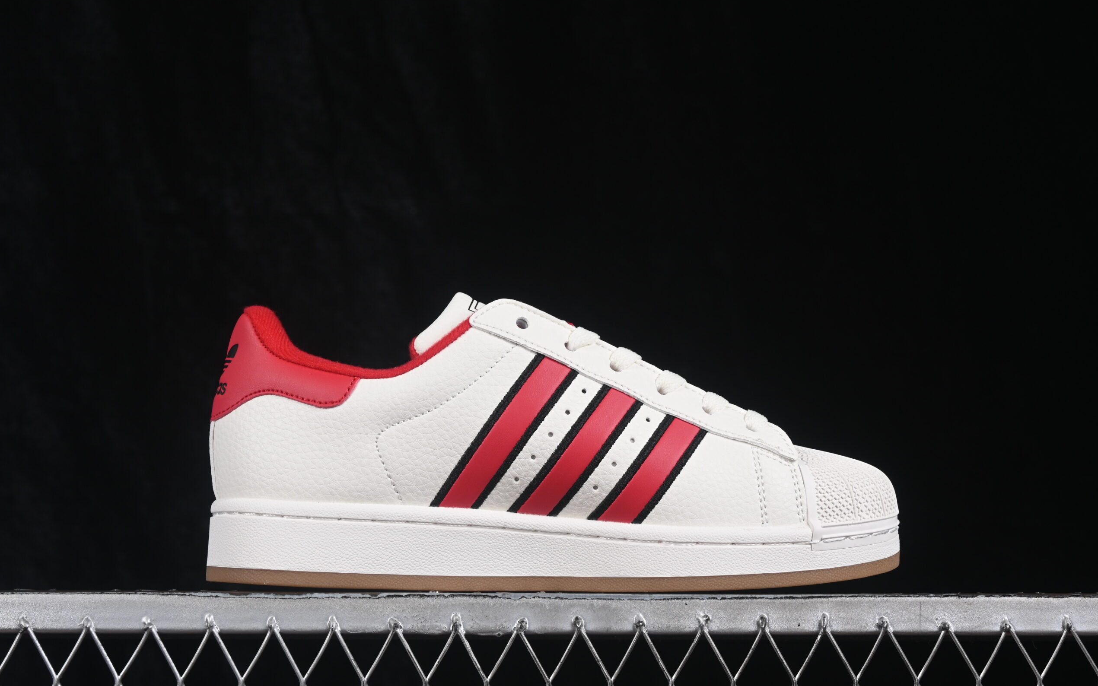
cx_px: 547
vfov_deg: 16.9
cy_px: 363
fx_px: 2304
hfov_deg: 26.8
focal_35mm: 77
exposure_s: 1/80
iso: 160
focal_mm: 50
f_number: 8
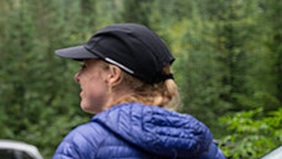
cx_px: -34
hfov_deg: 10.8
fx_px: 1465
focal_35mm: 196
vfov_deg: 6.2
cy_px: 136
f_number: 3.2
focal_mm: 70
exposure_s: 1/800
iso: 1250
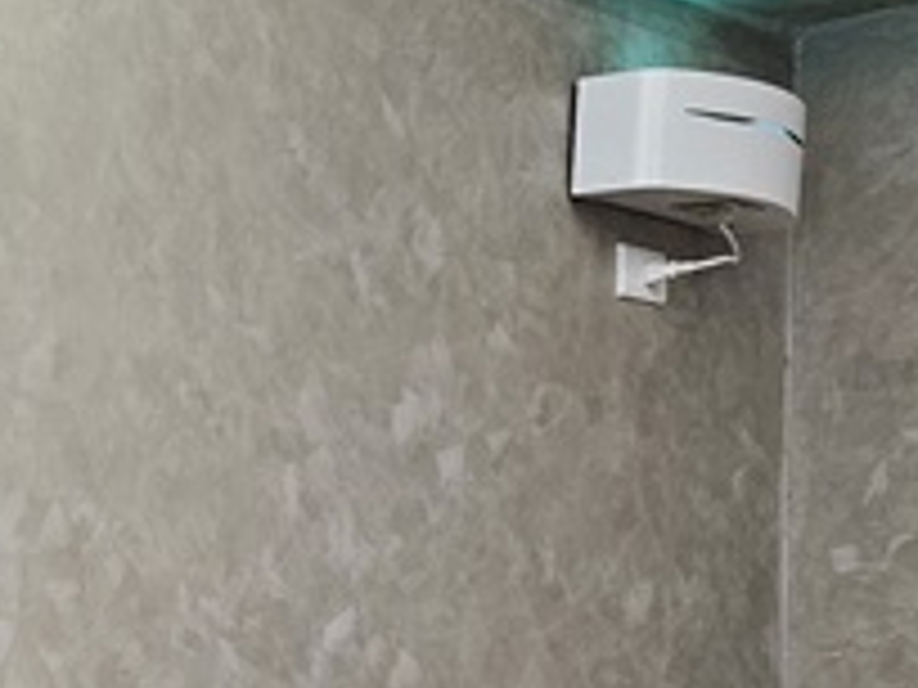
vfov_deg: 12.7
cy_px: 872
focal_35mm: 113
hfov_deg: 14.3
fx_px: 2997
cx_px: -950
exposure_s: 1/120
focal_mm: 5.4
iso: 160
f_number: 1.8
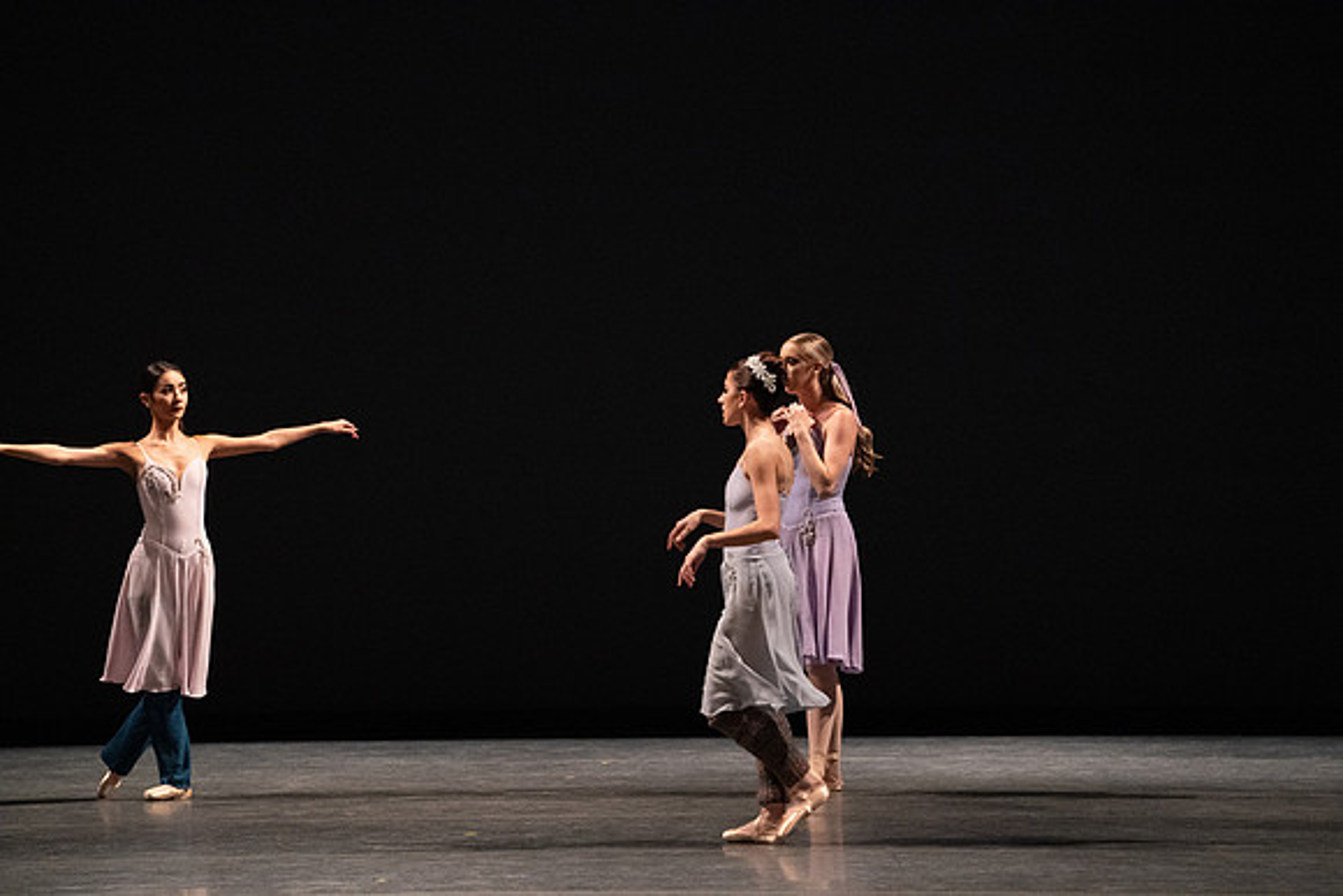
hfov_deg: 10.3
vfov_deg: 6.9
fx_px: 7463
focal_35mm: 200
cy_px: 448
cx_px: 672
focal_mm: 200
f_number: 5
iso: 12800
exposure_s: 1/400
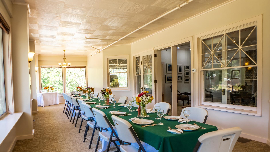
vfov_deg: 36.5
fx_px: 229
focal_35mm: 32
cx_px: 135
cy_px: 91
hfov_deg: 61.0
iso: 320
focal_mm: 20
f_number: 4
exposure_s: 1/160
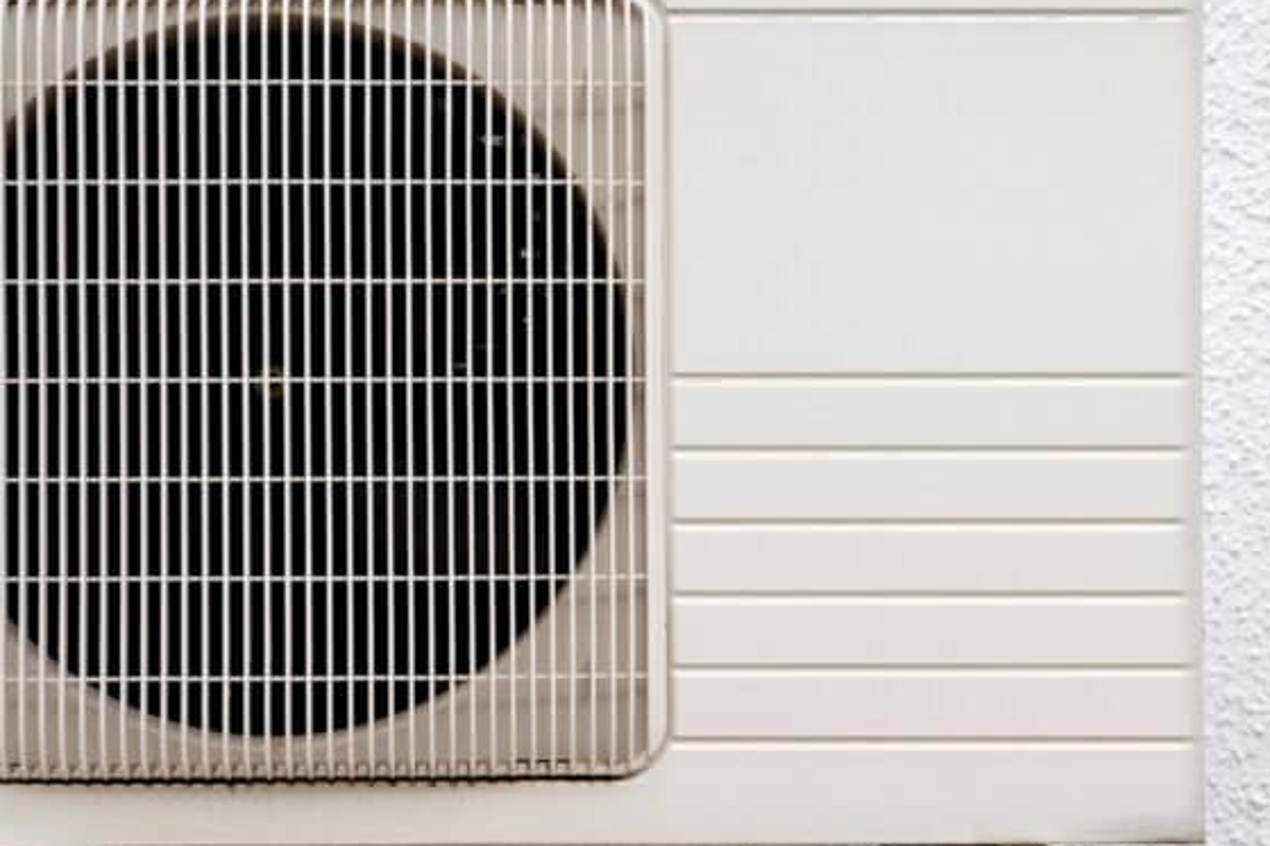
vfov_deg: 28.0
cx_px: 467
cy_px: 388
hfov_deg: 40.8
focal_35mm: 48
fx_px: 1693
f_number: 4
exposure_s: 1/200
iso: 100
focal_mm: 35
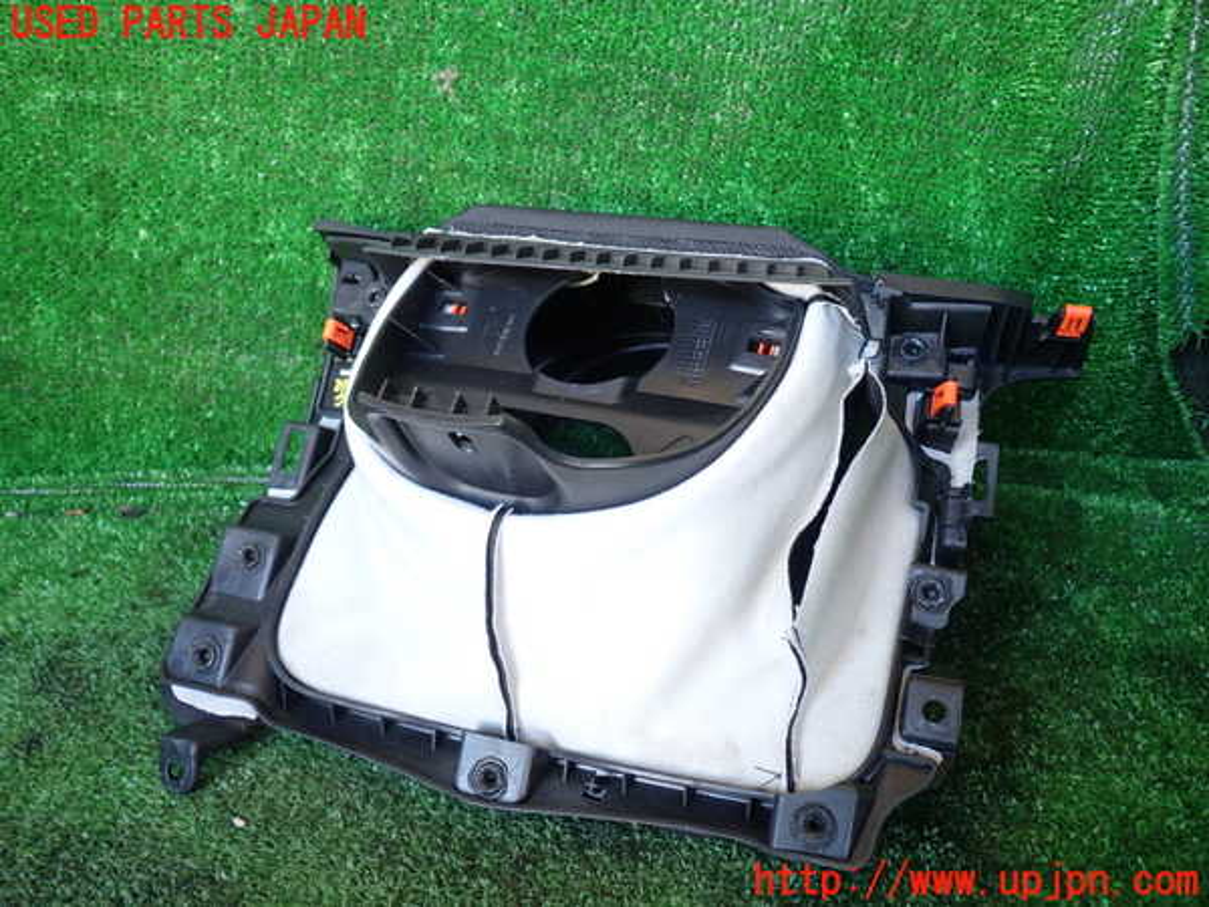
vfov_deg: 46.8
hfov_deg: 60.0
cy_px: 454
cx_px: 604
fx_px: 1048
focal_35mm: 30
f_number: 2.3
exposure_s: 1/30
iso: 200
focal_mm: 5.4
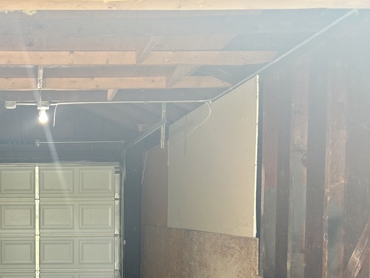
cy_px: 238
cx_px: 40
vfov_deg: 29.3
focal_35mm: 48
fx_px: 513
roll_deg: +1.4
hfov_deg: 37.2
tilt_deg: -1.4
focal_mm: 5.7
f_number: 1.5
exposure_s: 1/121
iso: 64
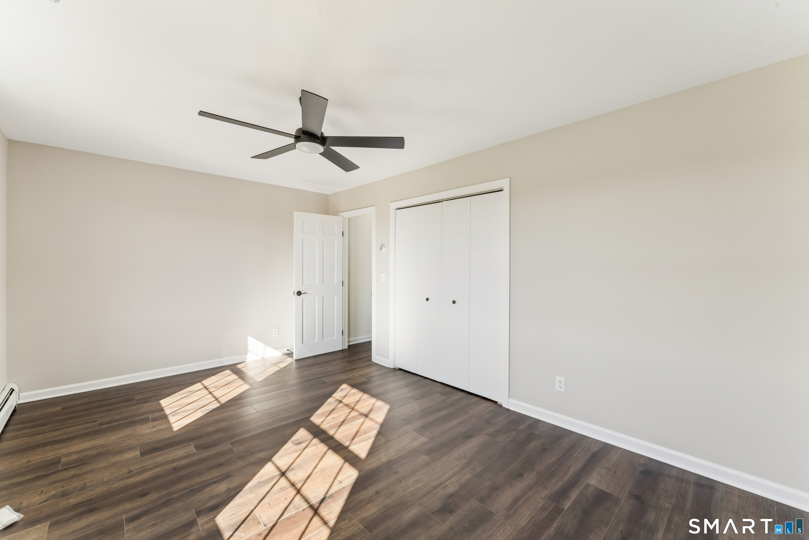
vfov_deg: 81.2
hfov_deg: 104.3
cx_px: 404
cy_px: 270
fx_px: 315
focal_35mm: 14
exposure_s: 1/50
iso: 400
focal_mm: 14
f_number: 13
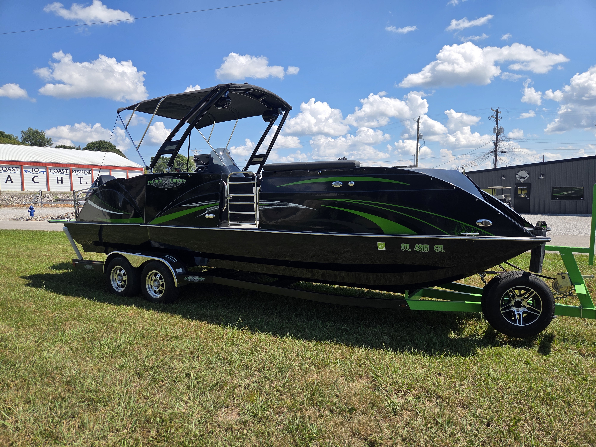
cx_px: 298
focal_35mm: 23
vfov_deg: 58.9
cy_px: 224
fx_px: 396
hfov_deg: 73.9
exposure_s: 1/4032
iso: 80
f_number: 1.8
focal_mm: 5.4
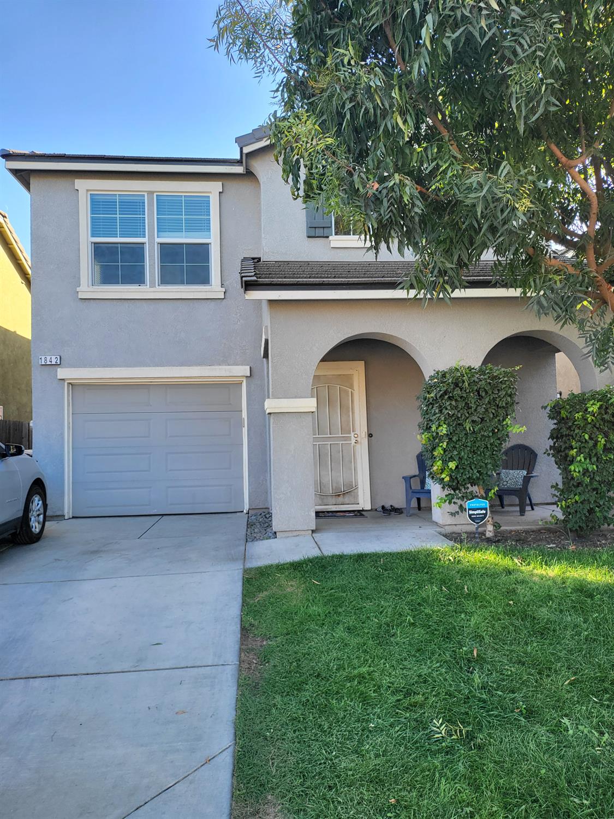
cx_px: 307
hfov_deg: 56.8
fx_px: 568
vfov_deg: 71.6
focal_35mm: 24
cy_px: 410
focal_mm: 5
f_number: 1.8
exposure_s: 1/319
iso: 40
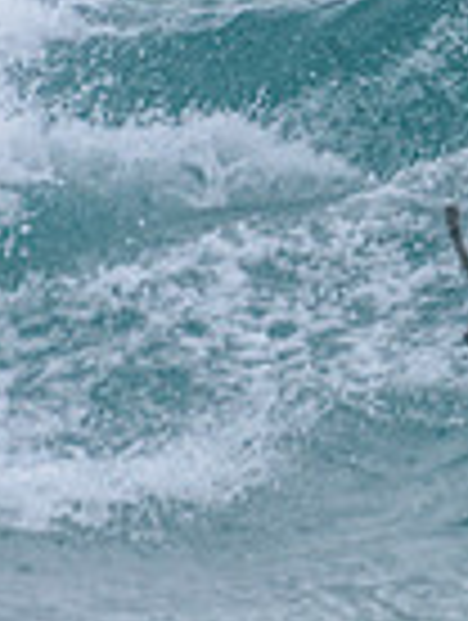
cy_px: 47
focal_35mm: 2477
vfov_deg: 0.8
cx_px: 817
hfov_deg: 0.6
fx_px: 44514
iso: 140
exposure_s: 1/2000
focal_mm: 500
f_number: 5.6
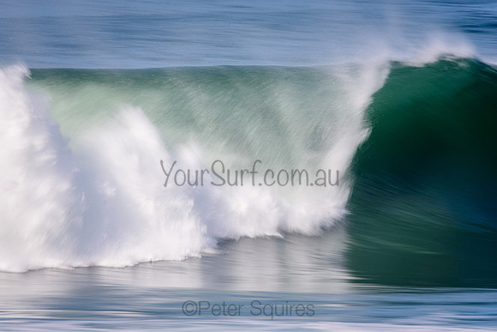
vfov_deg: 2.1
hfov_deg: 3.1
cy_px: 166
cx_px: 248
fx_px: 9113
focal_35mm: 660
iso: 100
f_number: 18
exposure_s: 1/20
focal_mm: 440
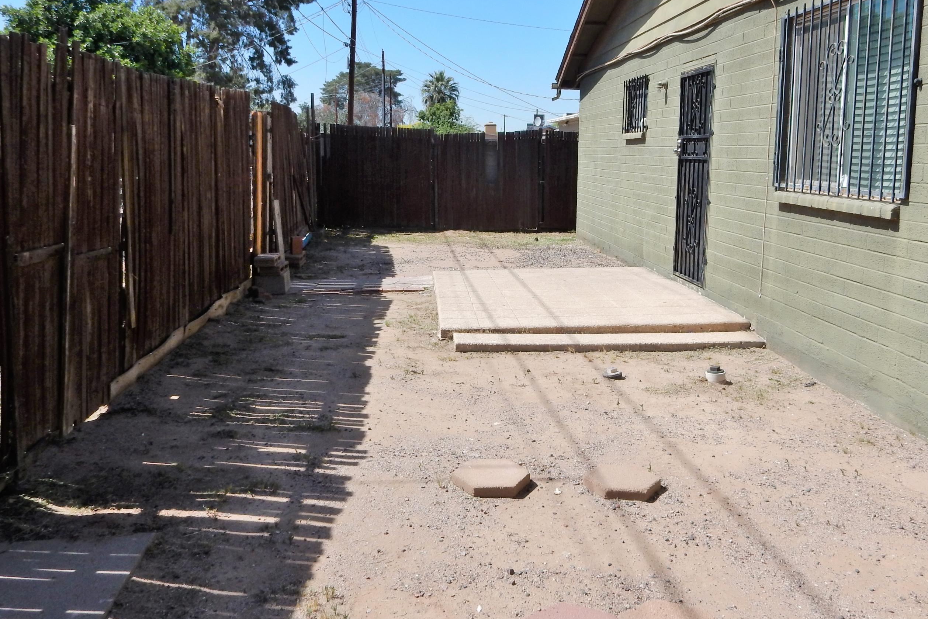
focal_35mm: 31
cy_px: 251
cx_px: 536
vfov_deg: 42.2
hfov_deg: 60.0
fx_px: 799
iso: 125
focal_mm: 4.5
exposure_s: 1/1250
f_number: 3.7
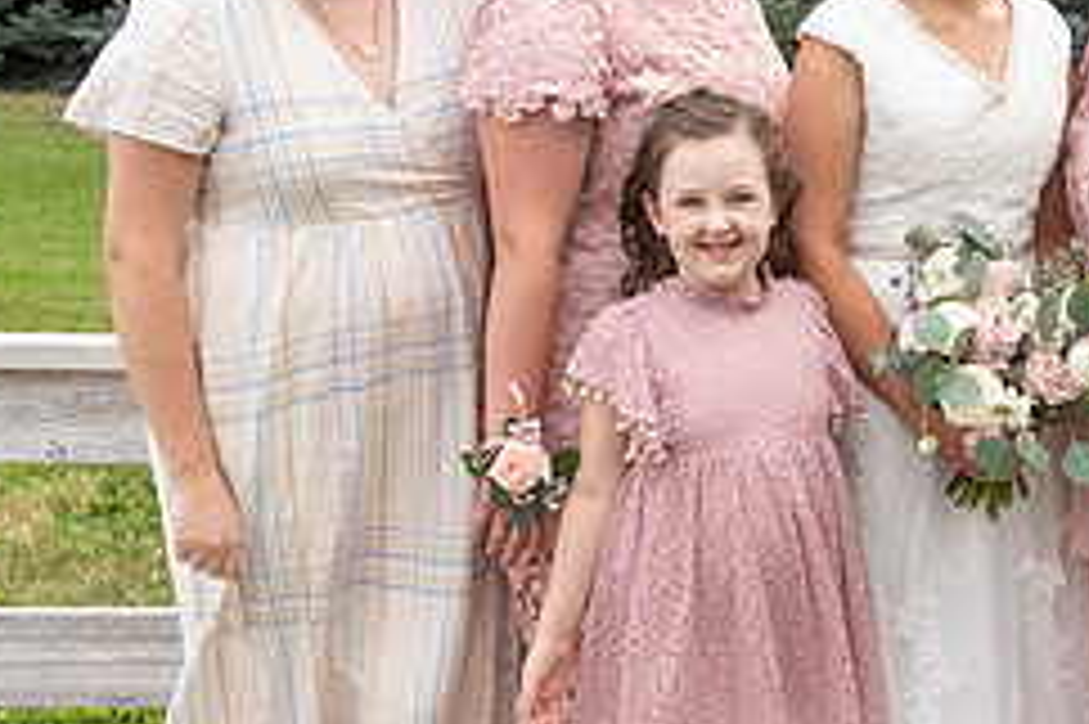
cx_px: 1022
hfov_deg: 23.4
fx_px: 2539
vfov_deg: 16.2
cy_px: 375
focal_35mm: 84
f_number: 4.5
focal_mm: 35
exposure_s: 1/640
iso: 500
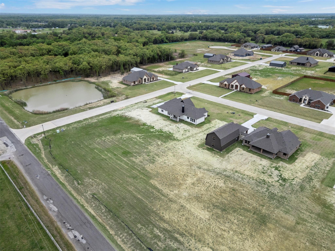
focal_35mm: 24
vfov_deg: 56.8
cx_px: 168
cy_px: 126
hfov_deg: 71.6
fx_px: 232
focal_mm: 6.72
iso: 120
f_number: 1.7
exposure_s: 1/730
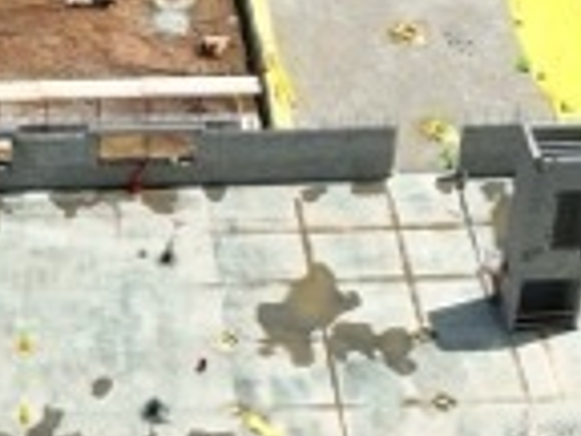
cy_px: 57
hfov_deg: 18.1
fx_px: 1796
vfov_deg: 13.7
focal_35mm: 107
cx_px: 77
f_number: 2.8
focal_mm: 12.29
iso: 100
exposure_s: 1/800
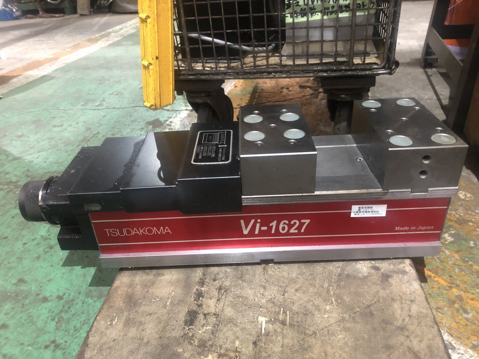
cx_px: 240
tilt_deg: -30.0
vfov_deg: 49.7
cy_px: 180
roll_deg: +5.8
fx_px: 387
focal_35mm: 28
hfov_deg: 63.4
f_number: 1.8
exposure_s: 1/5
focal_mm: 3.99
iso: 100
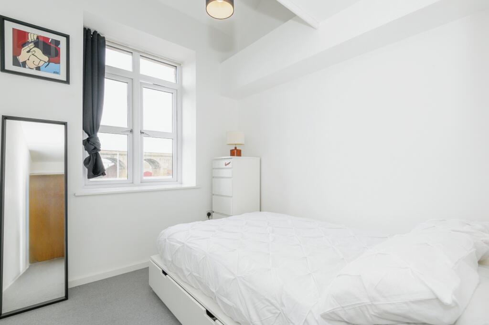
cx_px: 244
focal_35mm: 16
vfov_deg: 73.7
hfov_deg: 96.8
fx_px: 217
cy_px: 162
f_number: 8
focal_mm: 16
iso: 400
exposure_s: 1/100
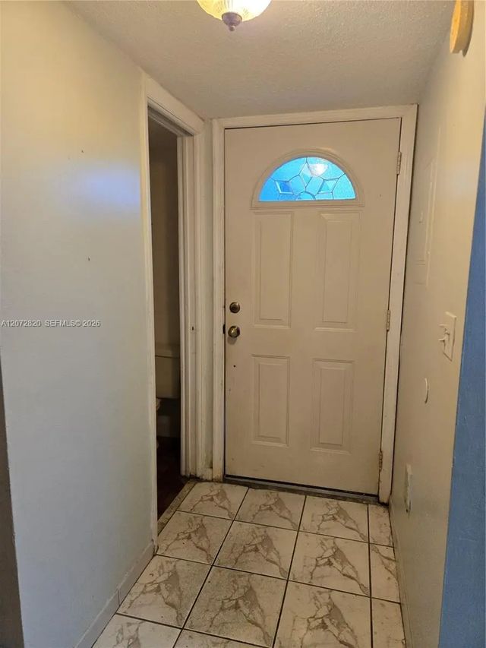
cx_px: 243
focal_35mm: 23
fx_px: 430
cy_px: 324
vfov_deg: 73.9
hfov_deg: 58.9
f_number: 1.8
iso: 250
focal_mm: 5.4
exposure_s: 1/120
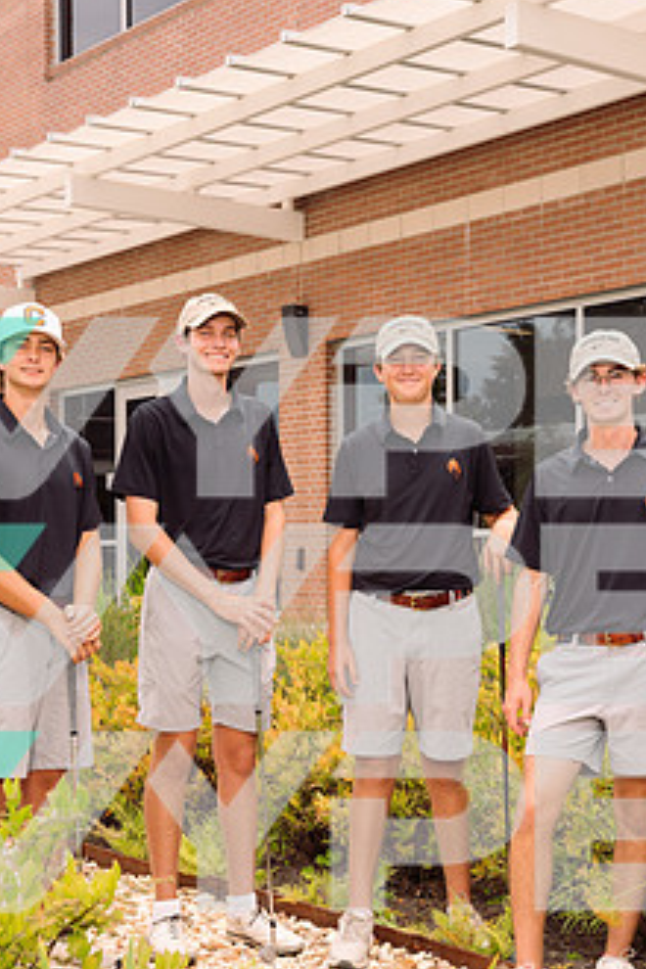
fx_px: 1615
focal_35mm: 60
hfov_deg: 22.6
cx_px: 302
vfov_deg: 33.2
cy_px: 617
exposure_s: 1/200
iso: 100
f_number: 8
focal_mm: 44
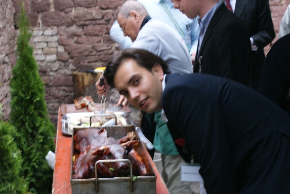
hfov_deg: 30.1
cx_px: 145
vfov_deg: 20.3
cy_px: 100
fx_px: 540
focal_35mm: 67
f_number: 5.6
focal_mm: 40
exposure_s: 1/15
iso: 400
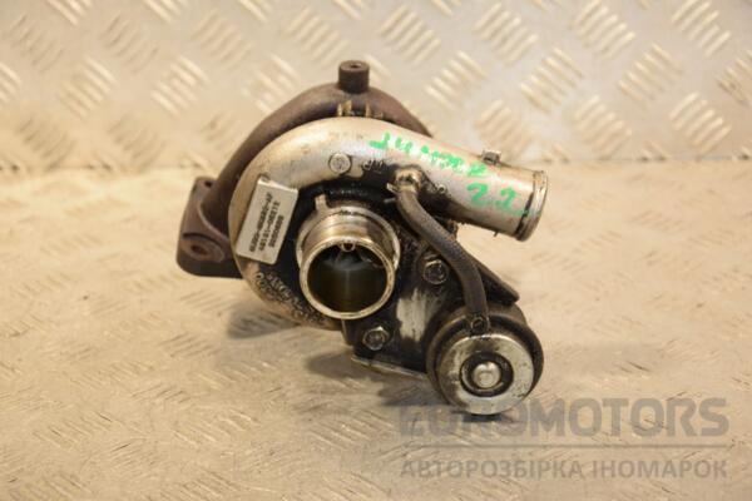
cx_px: 376
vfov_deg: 15.7
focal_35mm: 87
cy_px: 250
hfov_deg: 23.4
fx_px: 1817
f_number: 5.3
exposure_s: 1/200
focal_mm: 58
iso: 800
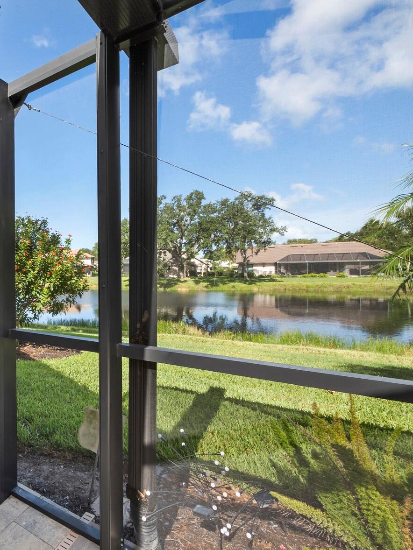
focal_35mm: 19
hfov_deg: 59.5
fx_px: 302
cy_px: 276
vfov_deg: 84.7
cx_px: 49
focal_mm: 7
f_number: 11
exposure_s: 1/25
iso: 400
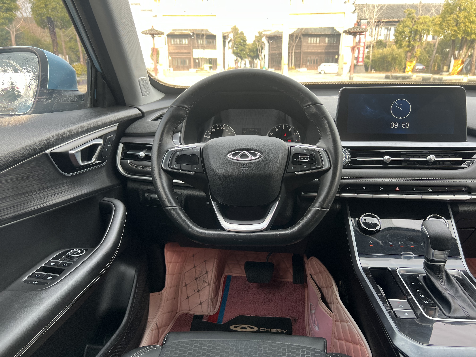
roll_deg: +0.2
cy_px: 178
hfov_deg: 67.3
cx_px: 238
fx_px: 358
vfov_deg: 53.1
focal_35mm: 26
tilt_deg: -17.5
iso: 50
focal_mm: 5.7
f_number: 1.5
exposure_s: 1/121
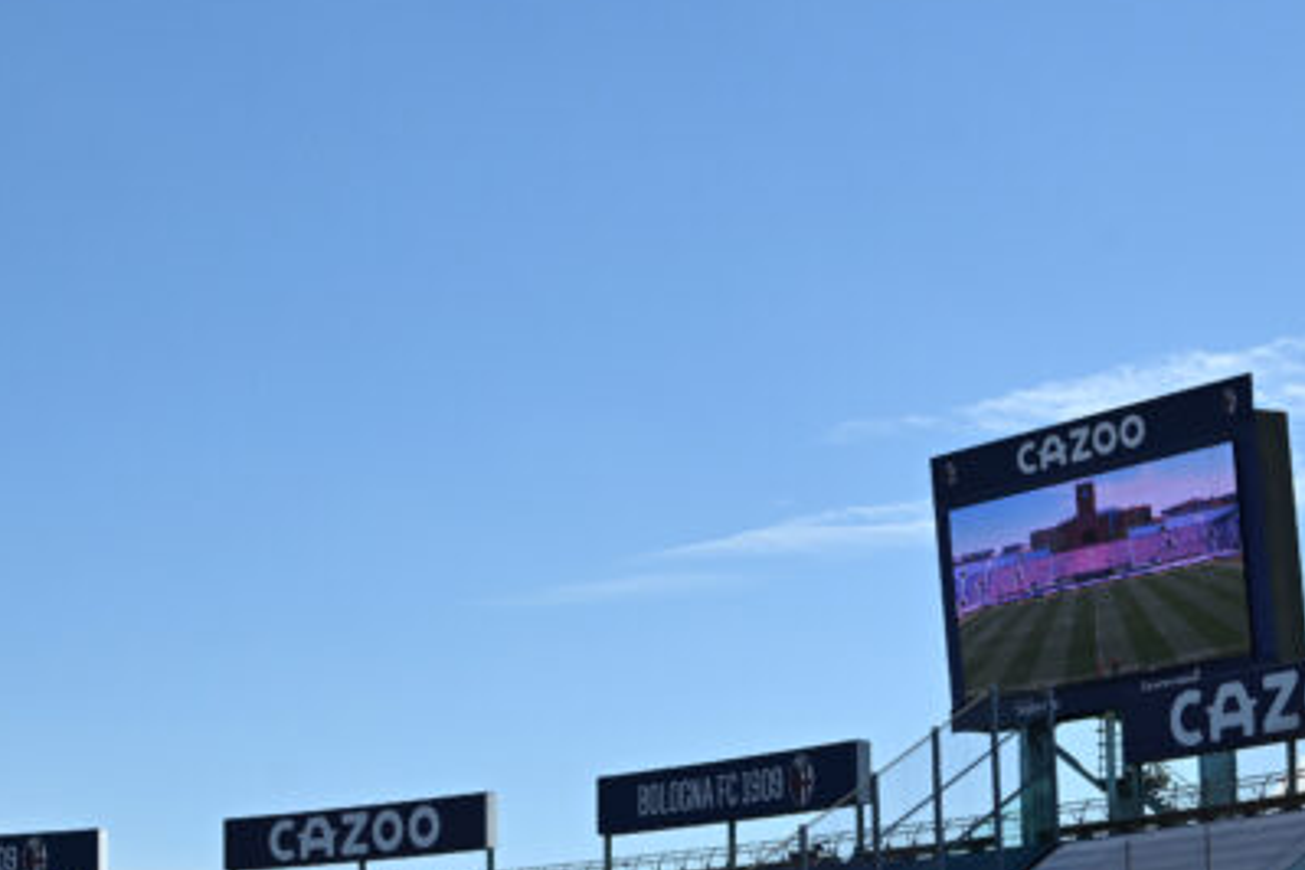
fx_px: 2791
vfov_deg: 17.3
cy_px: 885
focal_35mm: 77
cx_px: 769
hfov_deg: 26.3
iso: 100
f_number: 9
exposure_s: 1/500
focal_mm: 30
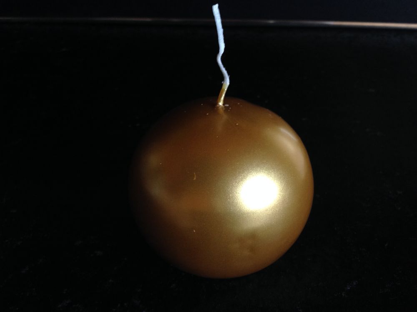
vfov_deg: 40.6
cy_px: 156
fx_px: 421
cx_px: 208
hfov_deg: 52.7
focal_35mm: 35
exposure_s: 1/15
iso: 125
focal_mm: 4.28
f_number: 2.4
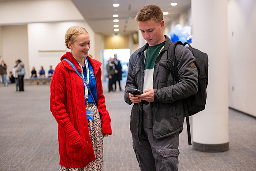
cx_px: 128
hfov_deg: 36.2
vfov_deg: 24.6
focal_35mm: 55
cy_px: 86
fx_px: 391
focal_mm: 55
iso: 2000
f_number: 2.8
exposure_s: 1/250
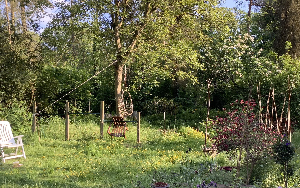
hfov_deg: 54.0
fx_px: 294
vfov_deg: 35.3
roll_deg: -0.2
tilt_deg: -0.5
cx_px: 147
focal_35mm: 36
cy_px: 101
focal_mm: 3.3
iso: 25
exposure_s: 1/120
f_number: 2.4
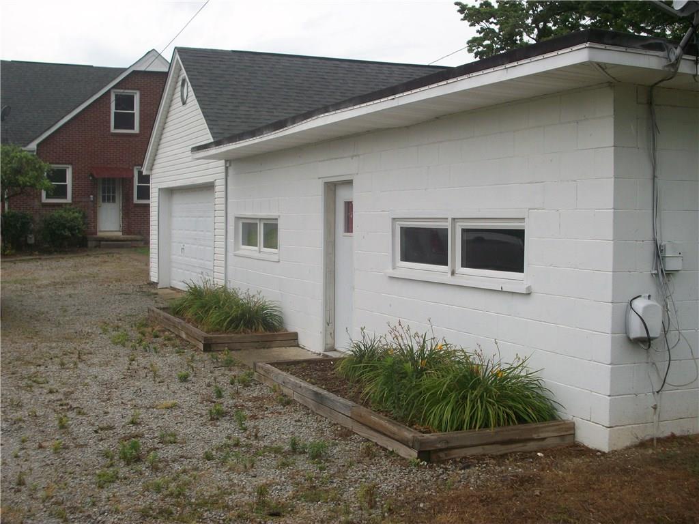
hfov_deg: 42.9
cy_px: 262
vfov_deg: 32.9
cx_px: 350
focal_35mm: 44
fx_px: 888
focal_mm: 7.8
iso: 80
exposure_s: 1/500
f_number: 3.5
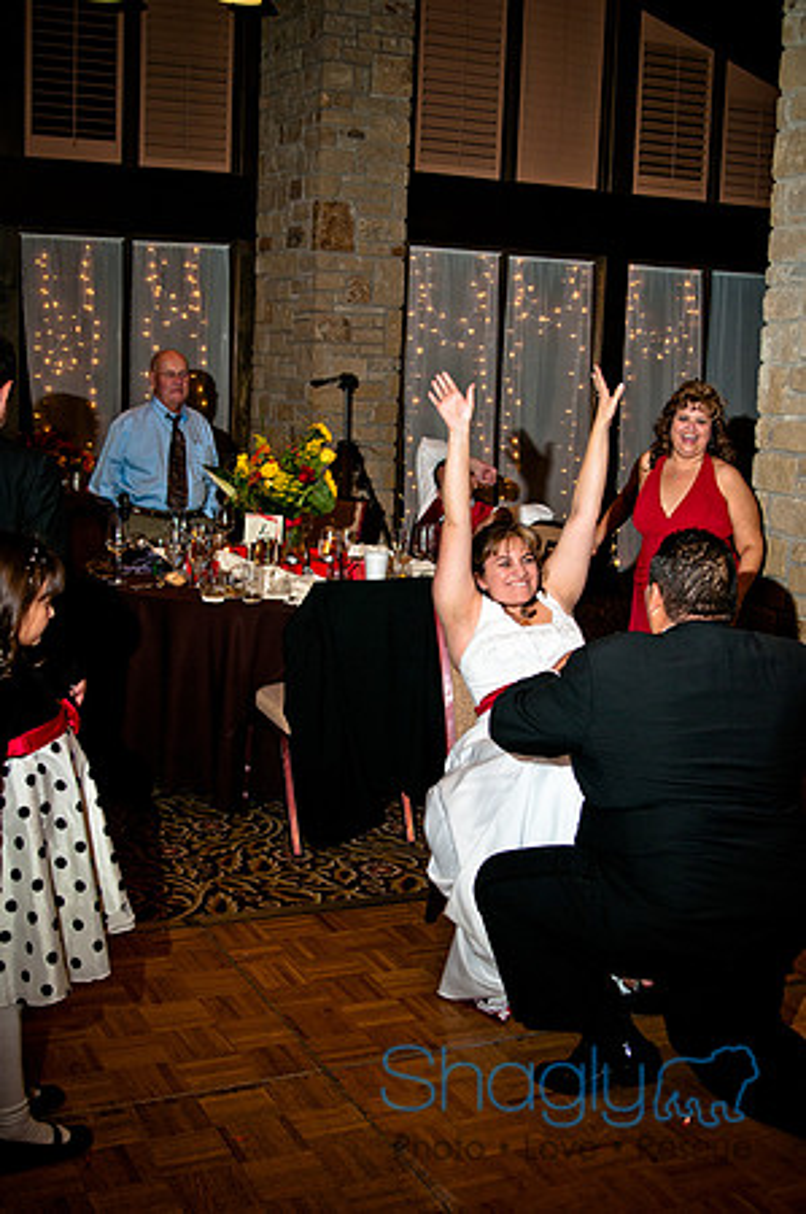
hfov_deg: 31.8
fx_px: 1414
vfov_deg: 46.4
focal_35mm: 42
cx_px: 403
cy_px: 607
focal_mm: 28
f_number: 3.2
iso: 400
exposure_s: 1/160
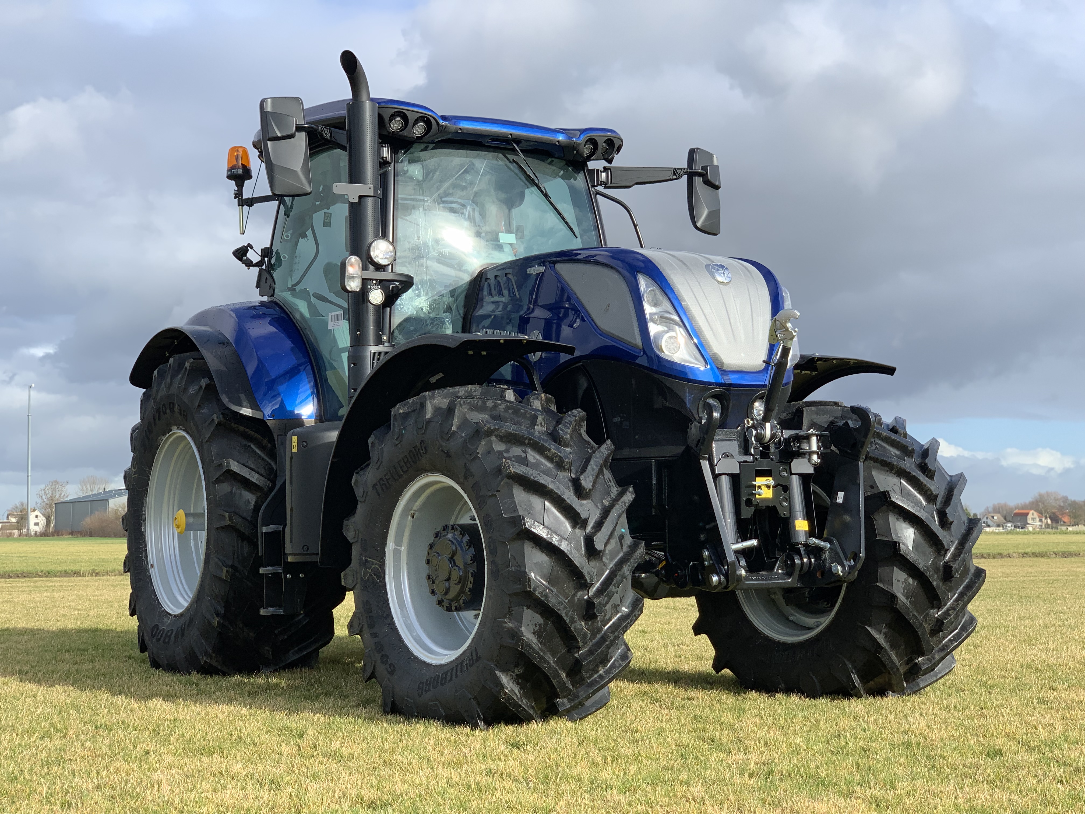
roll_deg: +0.3
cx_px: 542
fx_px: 1630
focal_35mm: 52
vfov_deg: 28.0
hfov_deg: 36.8
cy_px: 407
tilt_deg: +4.0
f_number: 2.4
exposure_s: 1/639
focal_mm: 6
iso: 16
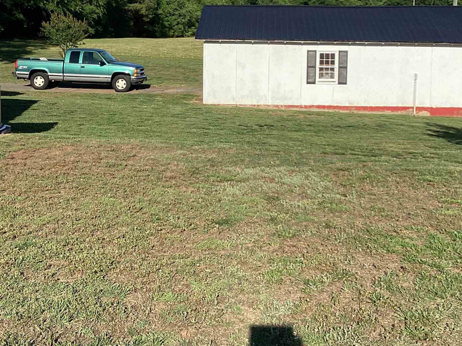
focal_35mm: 56
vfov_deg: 25.9
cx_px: 249
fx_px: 747
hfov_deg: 34.3
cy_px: 99
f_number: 2.4
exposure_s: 1/1567
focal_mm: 3.3
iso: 25
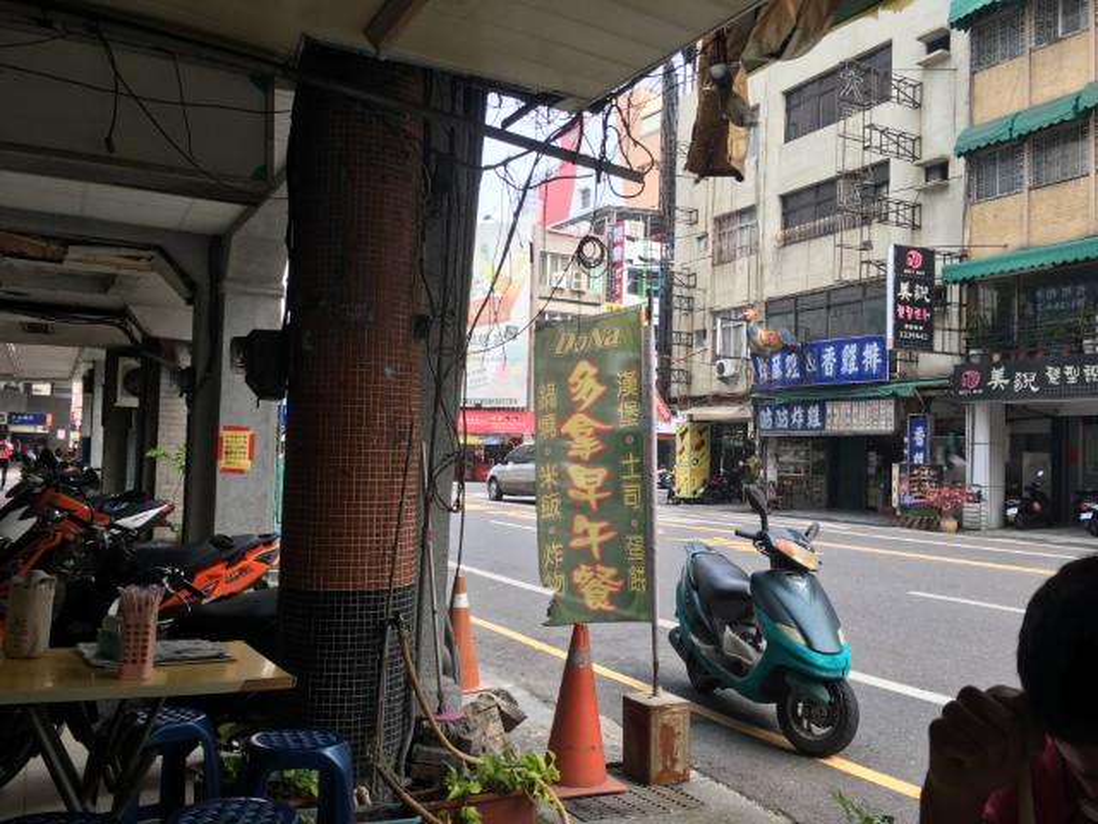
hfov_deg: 61.7
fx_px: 920
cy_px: 412
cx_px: 549
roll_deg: -0.7
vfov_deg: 48.2
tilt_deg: +2.8
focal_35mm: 29
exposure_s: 1/306
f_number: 2.2
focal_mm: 4.15
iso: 25
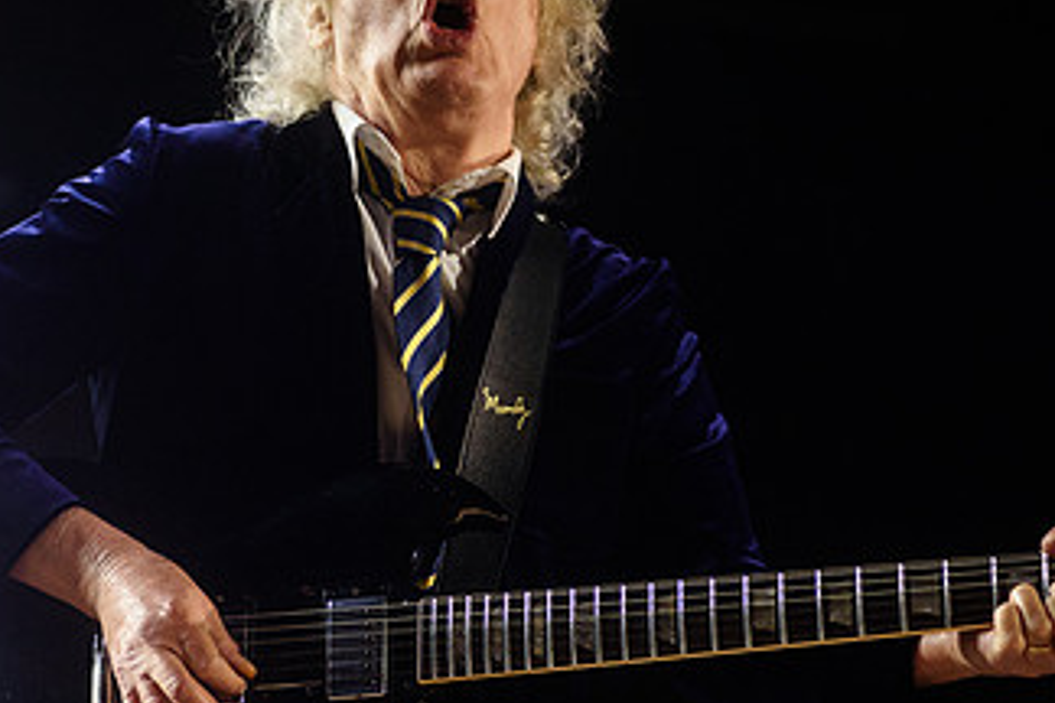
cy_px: 180
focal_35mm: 156
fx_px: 4571
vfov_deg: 8.8
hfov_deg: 13.1
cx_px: 359
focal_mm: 80
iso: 2500
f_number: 4
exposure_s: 1/800
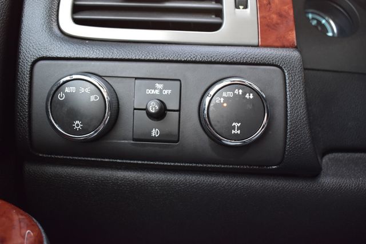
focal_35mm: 36
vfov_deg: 36.8
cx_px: 183
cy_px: 122
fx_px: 366
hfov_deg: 53.2
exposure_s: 1/15
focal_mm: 24
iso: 900
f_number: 6.3
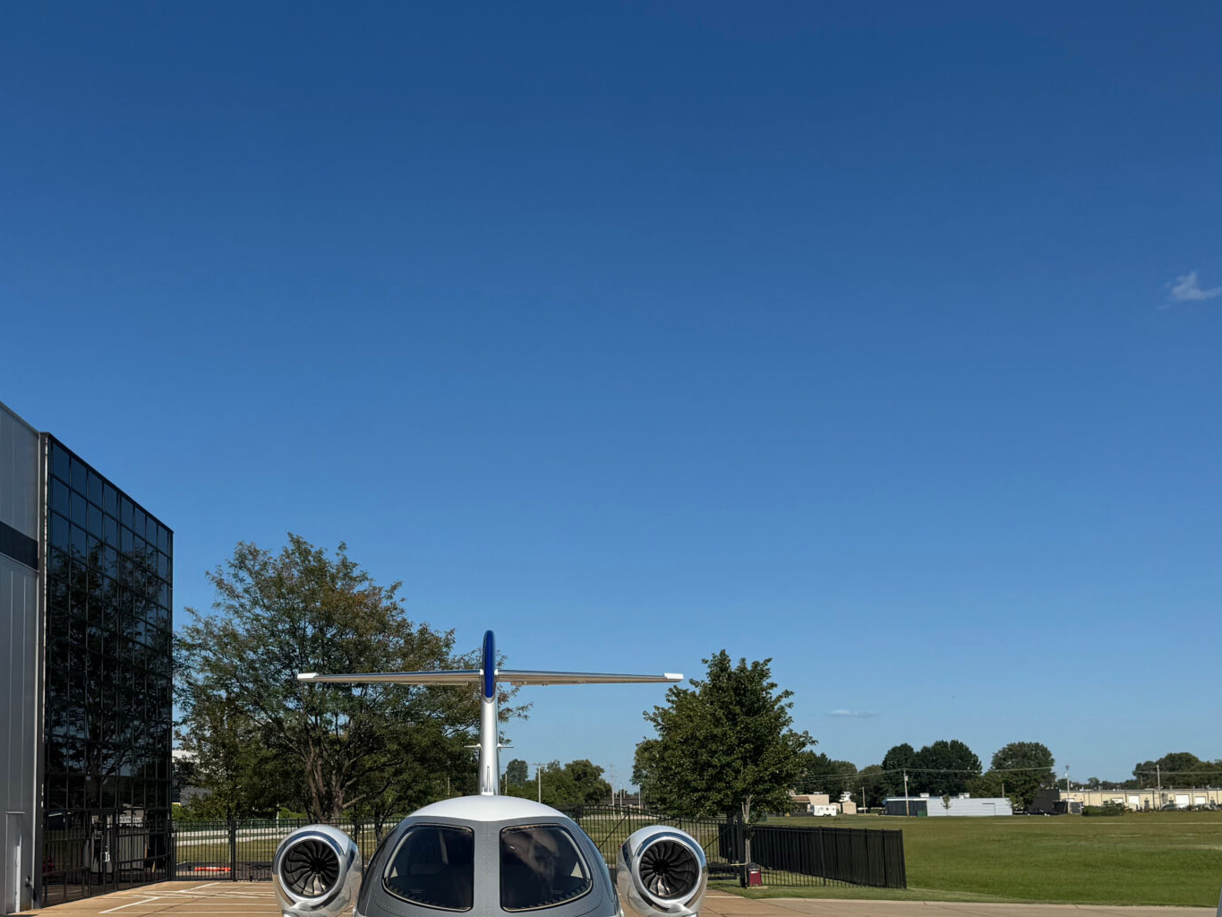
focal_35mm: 45
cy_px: 619
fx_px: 1589
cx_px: 441
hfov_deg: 41.7
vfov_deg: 31.9
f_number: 1.78
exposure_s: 1/7937
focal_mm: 6.76
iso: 80
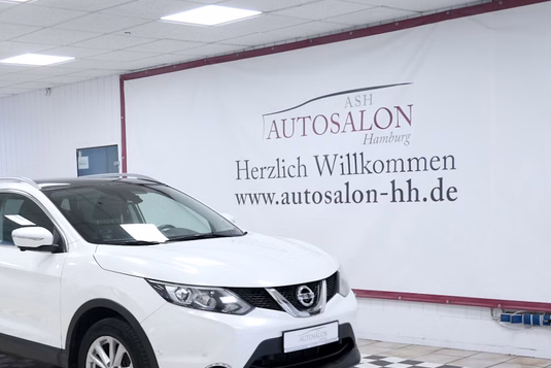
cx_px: 150
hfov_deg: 35.0
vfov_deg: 24.0
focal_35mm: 56
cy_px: 274
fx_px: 857
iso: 640
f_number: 3.9
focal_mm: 18
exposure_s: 1/60
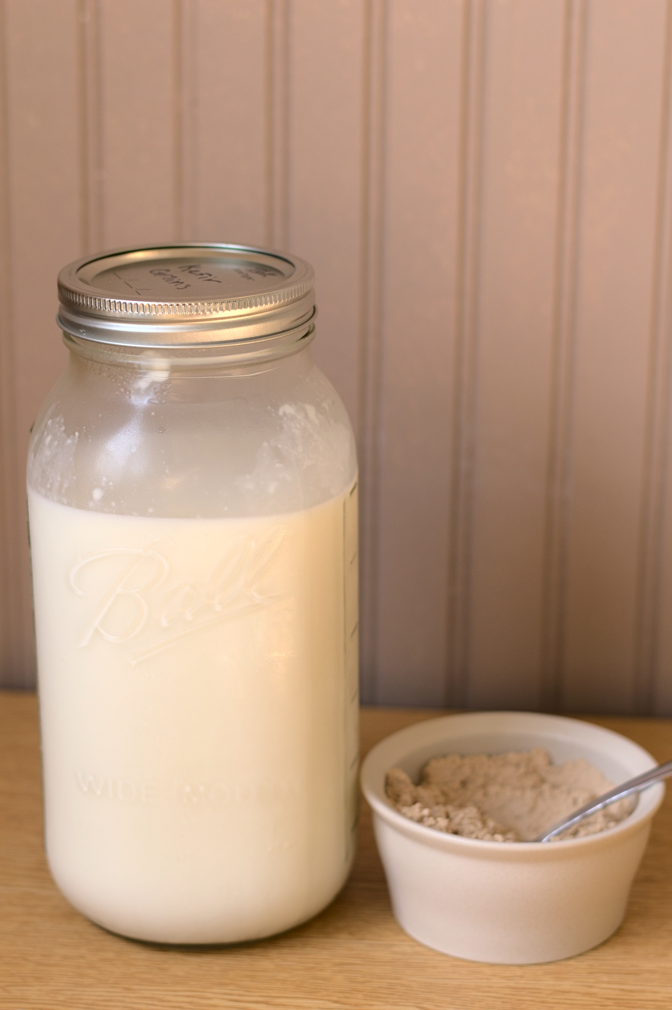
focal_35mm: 75
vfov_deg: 27.0
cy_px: 505
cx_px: 336
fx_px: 2103
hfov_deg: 18.2
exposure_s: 1/200
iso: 100
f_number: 2.8
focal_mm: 50
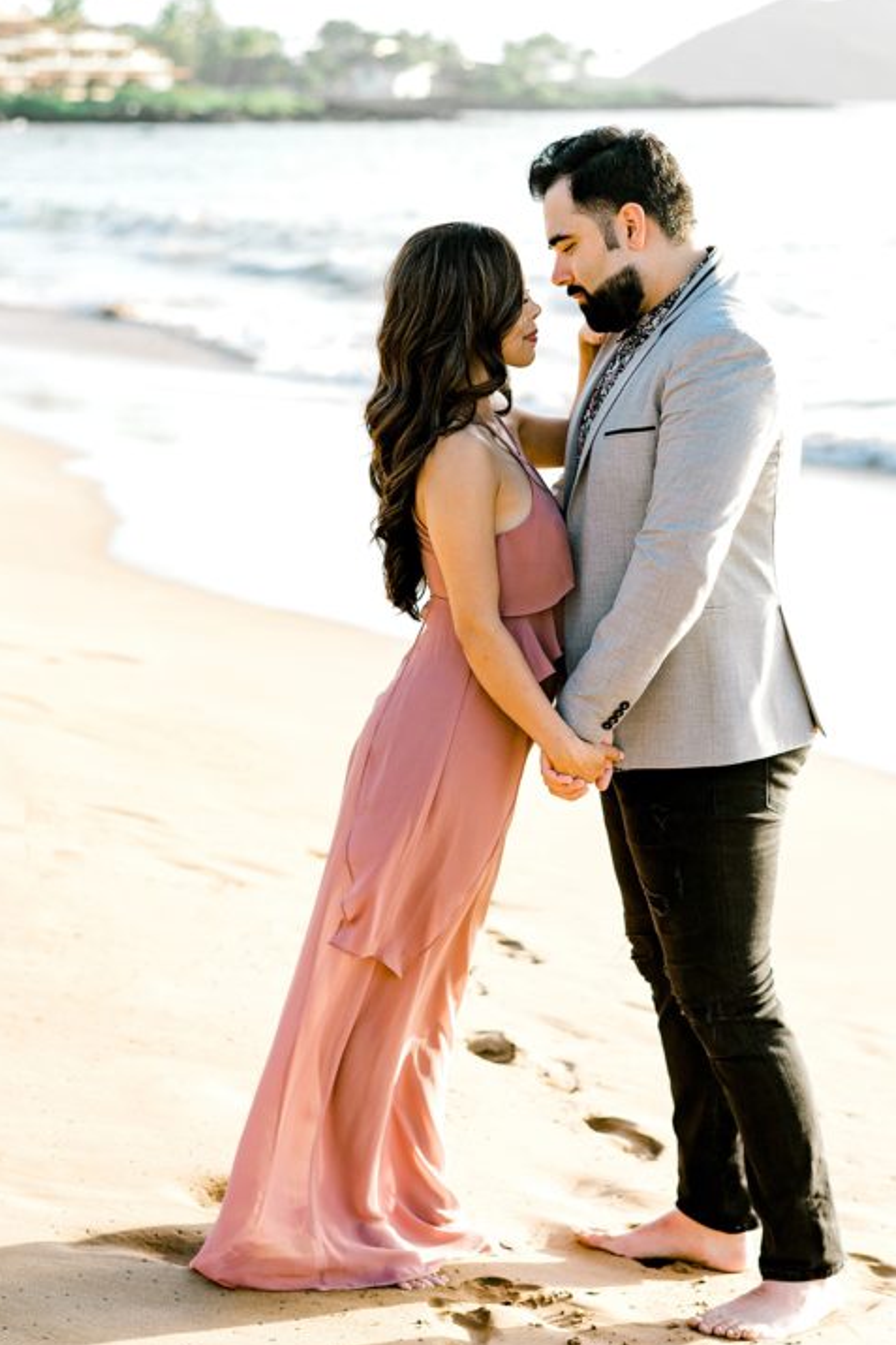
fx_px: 3100
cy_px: 485
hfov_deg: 16.4
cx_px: 576
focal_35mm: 83
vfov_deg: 24.4
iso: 200
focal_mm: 58
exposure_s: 1/1000
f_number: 2.8
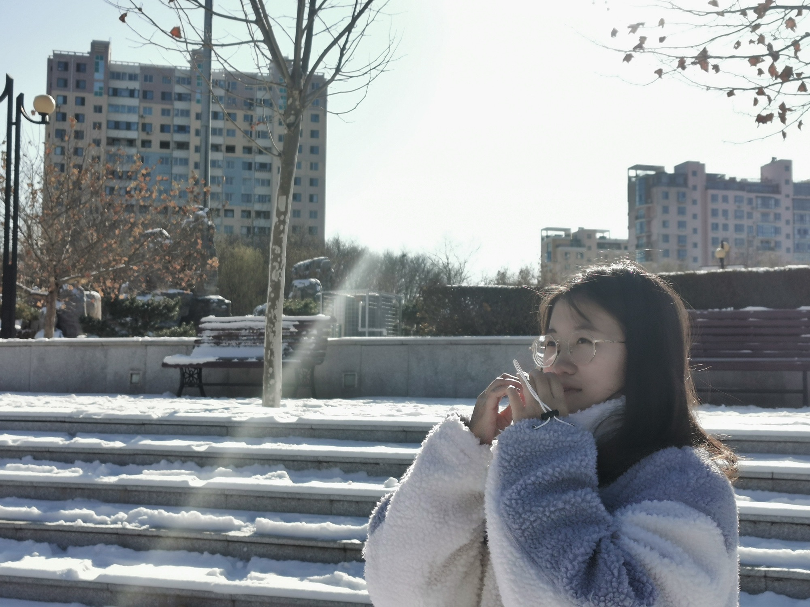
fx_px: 1076
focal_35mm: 46
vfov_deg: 31.5
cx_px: 405
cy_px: 304
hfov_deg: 41.2
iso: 50
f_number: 1.6
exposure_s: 1/4065
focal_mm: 5.56
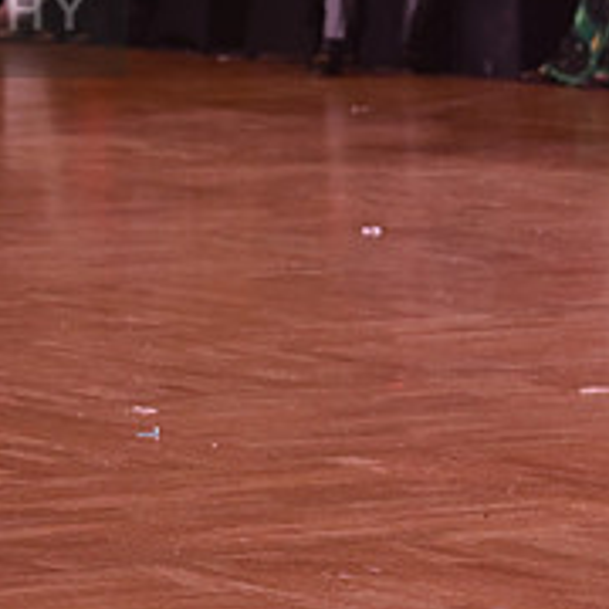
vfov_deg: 5.1
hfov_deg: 5.1
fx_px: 6807
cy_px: -12
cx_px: -240
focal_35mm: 342
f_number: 5
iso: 1600
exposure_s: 1/200
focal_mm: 125
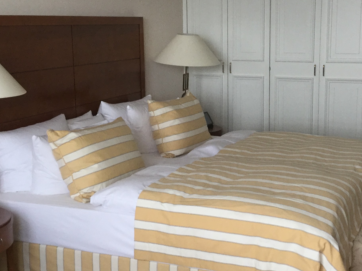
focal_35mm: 36
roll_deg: +0.0
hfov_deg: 51.1
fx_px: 377
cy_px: 153
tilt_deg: -11.2
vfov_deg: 39.6
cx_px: 152
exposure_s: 1/33
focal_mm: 3.3
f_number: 2.4
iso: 50
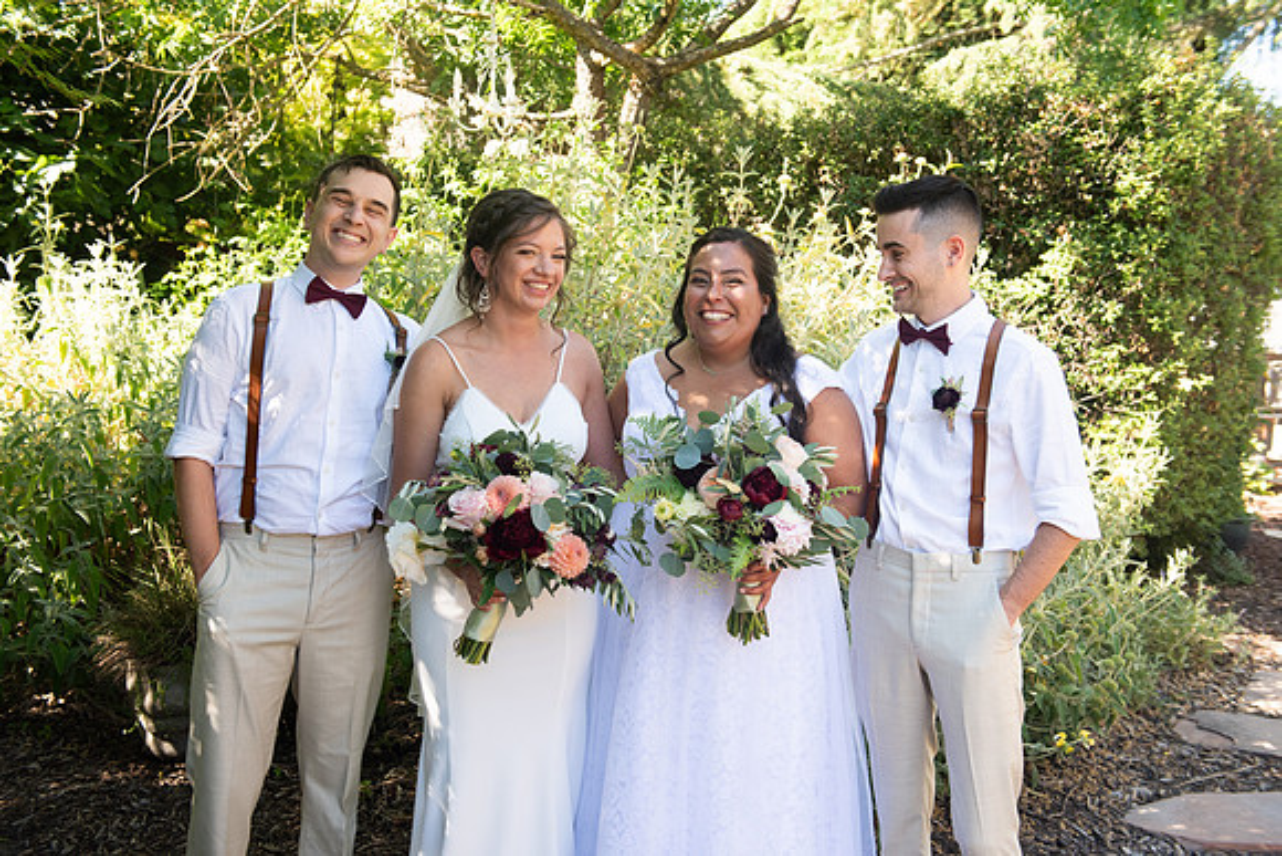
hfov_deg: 50.7
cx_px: 641
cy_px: 428
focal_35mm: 38
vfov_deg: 35.1
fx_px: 1353
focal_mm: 38
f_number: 4.5
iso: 640
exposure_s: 1/400
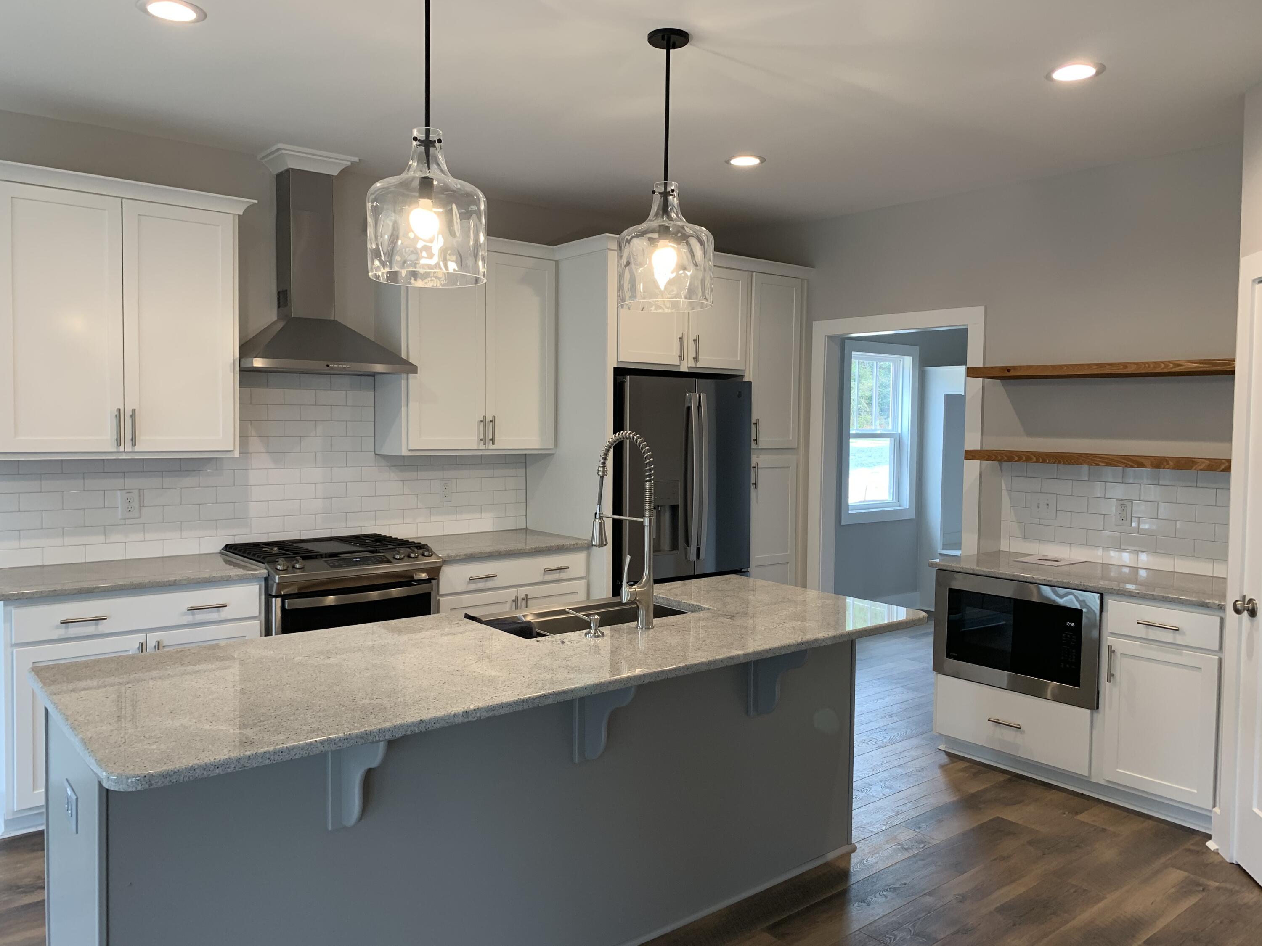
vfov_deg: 53.1
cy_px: 473
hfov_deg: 67.3
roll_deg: -0.7
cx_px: 631
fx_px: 948
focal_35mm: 26
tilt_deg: -2.7
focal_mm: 4.25
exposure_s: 1/60
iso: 80
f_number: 1.8
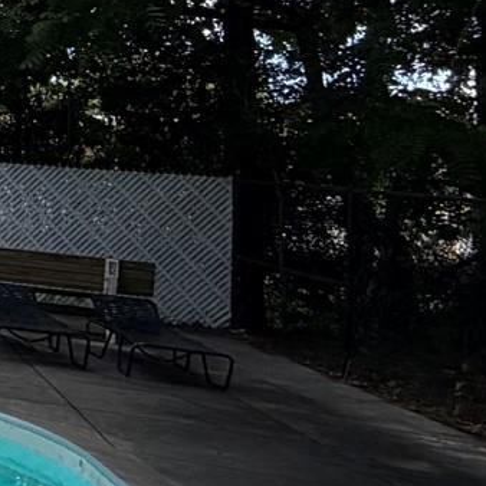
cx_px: -738
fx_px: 1191
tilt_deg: +2.5
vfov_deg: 22.5
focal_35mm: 75
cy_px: 53
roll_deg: -3.5
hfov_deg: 14.0
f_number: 2.2
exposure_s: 1/770
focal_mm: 2.22
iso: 40
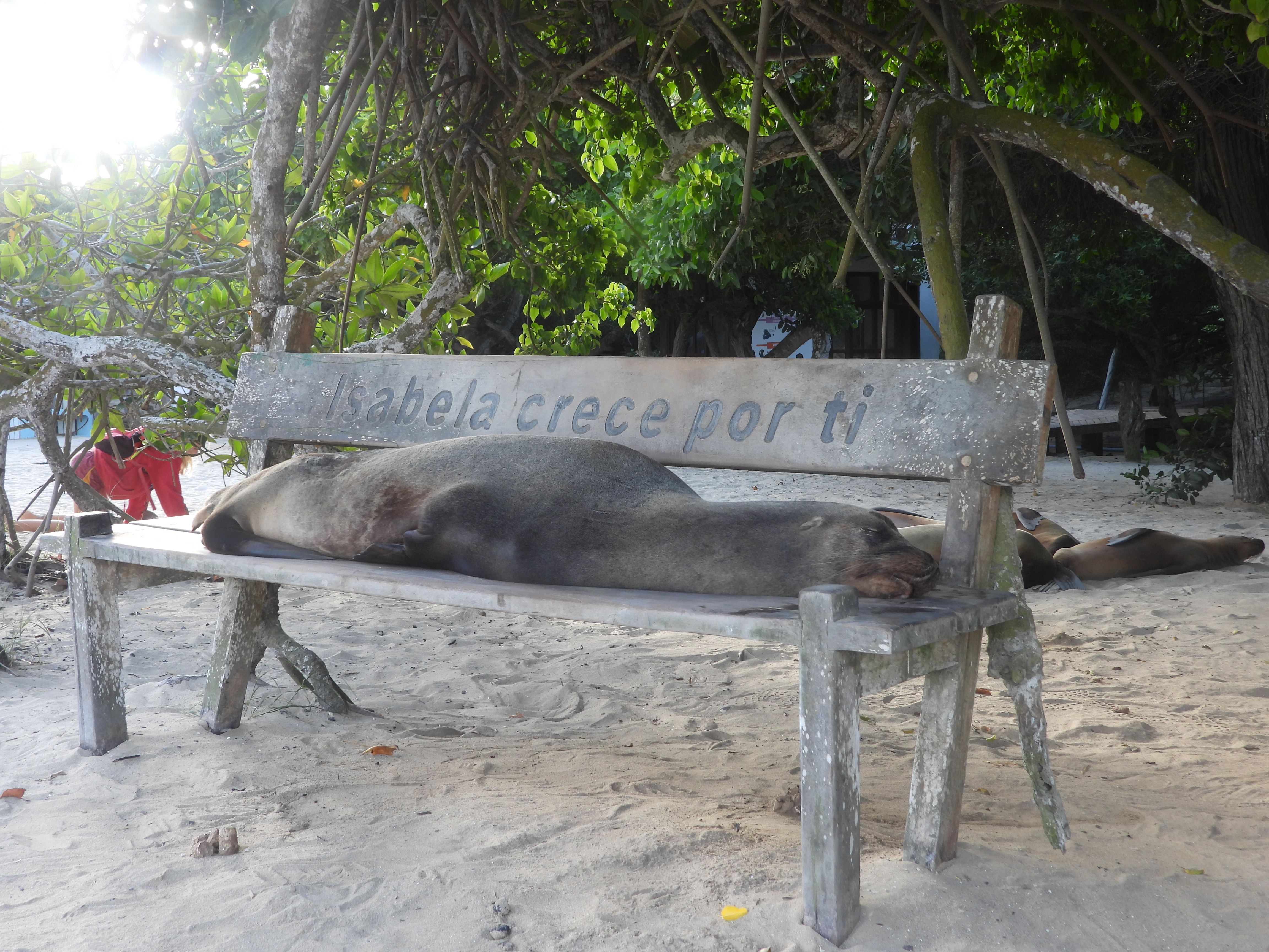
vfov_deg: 32.9
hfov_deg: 42.9
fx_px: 1613
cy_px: 476
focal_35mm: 44
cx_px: 634
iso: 100
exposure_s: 1/100
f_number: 3.2
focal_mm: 7.9
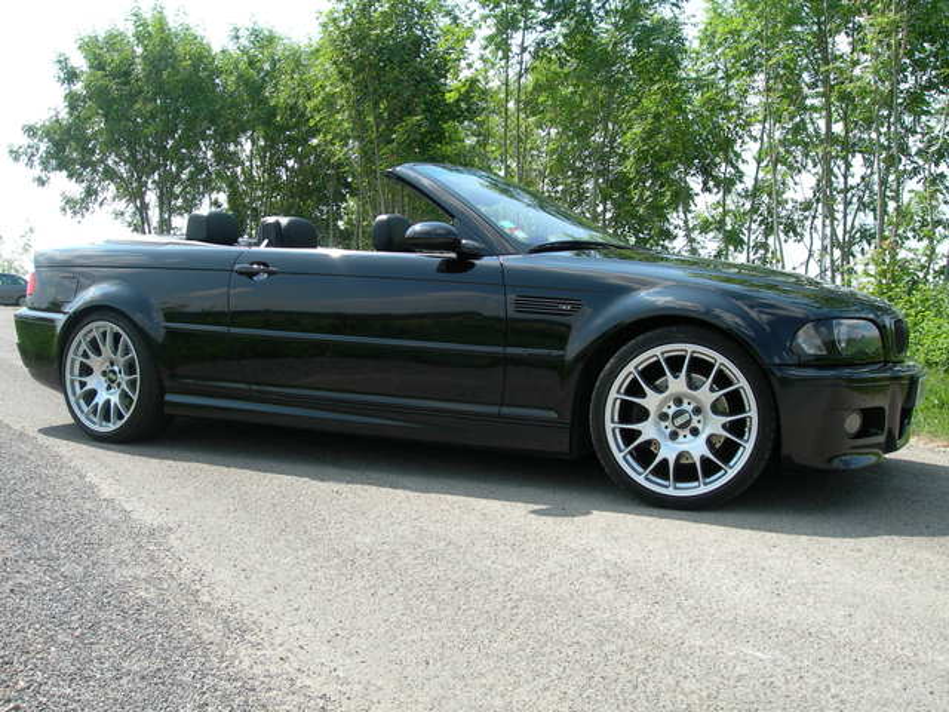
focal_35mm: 38
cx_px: 474
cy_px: 356
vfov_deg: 37.7
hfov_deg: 49.0
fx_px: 1042
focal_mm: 7.8
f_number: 4.8
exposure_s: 1/285
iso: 50
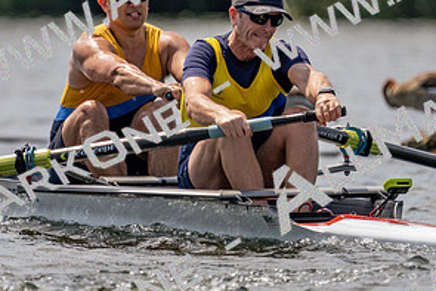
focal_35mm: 1180
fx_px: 14297
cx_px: 146
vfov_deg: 1.2
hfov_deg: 1.7
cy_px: 95
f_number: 6.3
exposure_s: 1/2000
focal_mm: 600
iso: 320
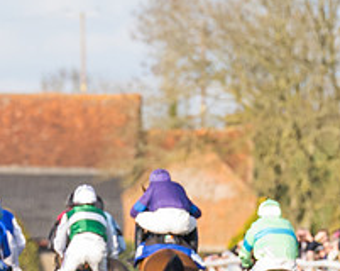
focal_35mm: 1329
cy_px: 206
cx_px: 78
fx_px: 13347
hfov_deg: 1.5
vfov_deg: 1.2
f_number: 4
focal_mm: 200
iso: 400
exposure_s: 1/1600
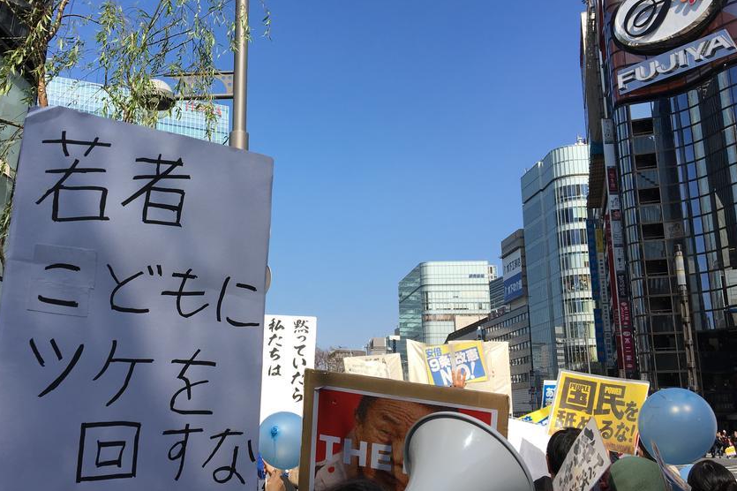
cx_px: 292
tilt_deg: +13.0
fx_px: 757
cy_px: 253
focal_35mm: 37
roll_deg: -1.5
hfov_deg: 51.5
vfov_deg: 35.9
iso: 25
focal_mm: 4.15
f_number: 2.2
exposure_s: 1/1832
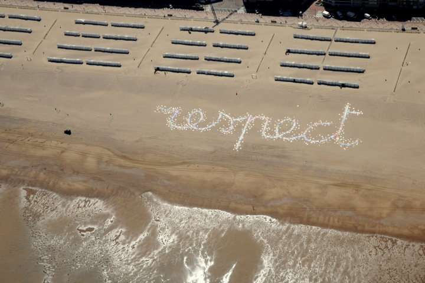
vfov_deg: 19.5
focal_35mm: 70
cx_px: 212
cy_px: 142
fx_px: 826
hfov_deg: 28.8
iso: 1250
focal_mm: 70
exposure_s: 1/1000
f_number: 18
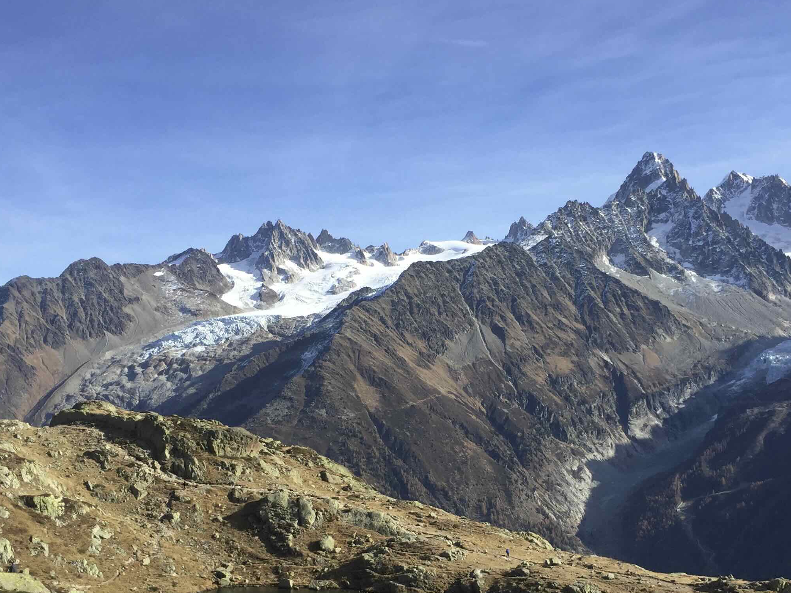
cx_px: 454
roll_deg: +2.3
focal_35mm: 47
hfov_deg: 40.3
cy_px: 450
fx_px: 1074
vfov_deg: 30.3
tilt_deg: -3.0
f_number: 2.2
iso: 32
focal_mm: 4.15
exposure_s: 1/1647
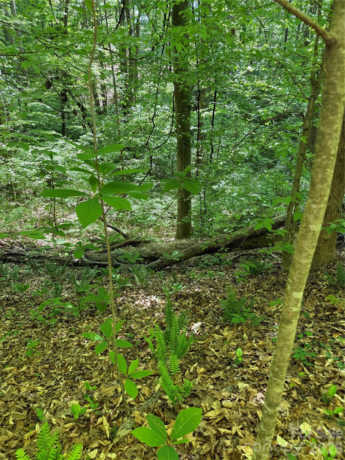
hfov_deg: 56.8
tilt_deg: -24.9
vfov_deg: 71.6
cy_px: 230
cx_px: 172
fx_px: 319
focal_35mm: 24
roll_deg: -1.8
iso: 64
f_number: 1.78
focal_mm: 6.76
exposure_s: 1/121
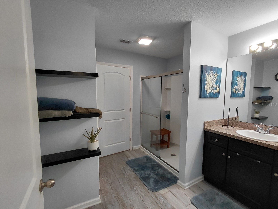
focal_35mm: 16
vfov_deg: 78.1
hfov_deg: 94.5
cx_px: 139
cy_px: 104
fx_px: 128
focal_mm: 1.64
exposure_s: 1/60
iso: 125
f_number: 2.2
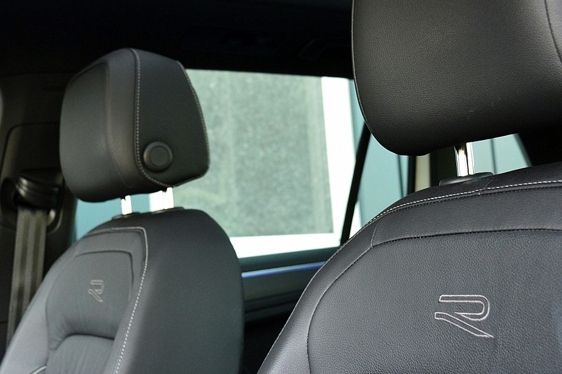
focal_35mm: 59
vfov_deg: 23.0
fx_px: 918
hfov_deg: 34.0
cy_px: 152
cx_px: 313
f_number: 5
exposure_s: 1/60
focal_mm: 23
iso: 800
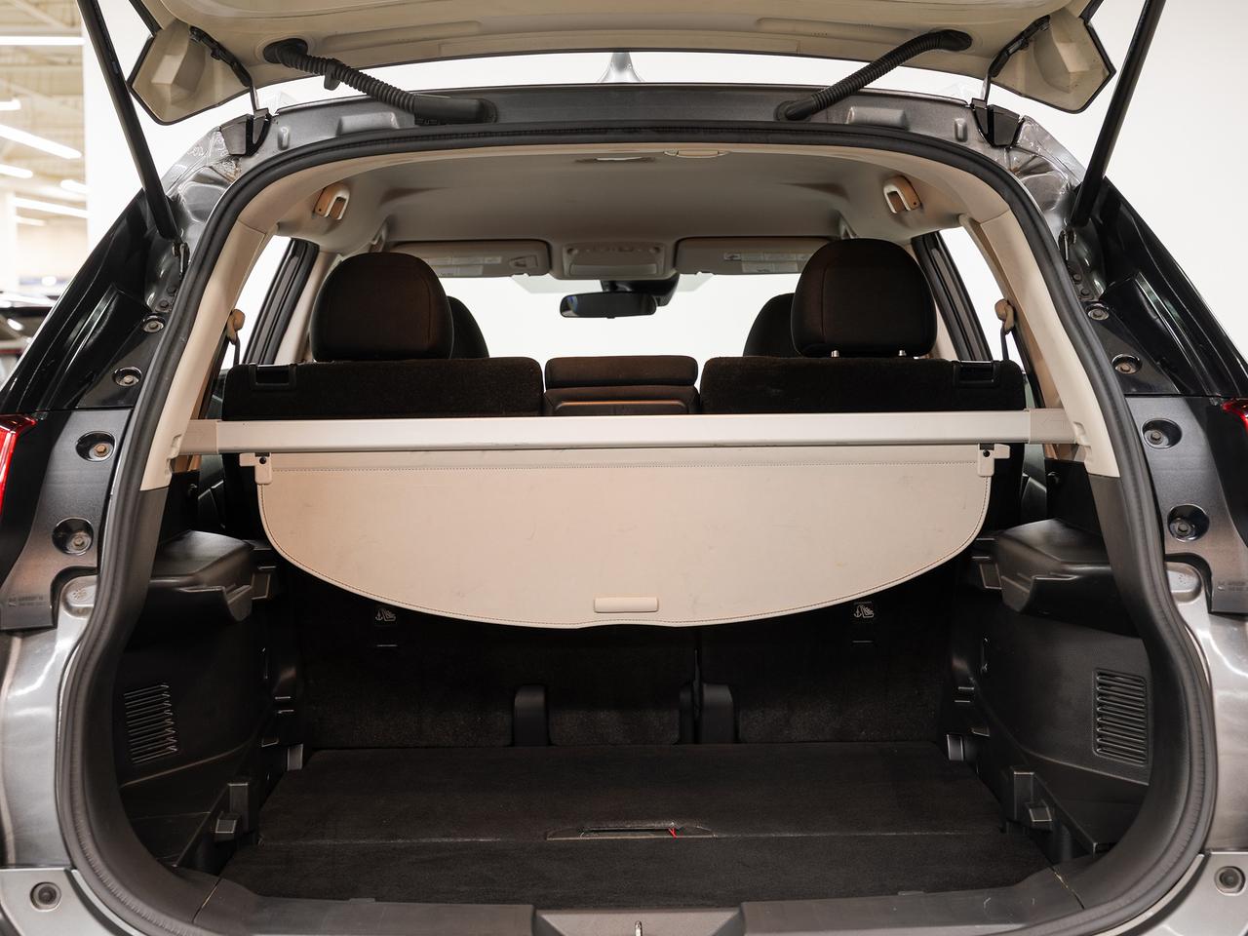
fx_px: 1798
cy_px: 468
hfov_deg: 38.3
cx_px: 624
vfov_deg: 29.2
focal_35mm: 50
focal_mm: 46.1
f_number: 5.6
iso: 100
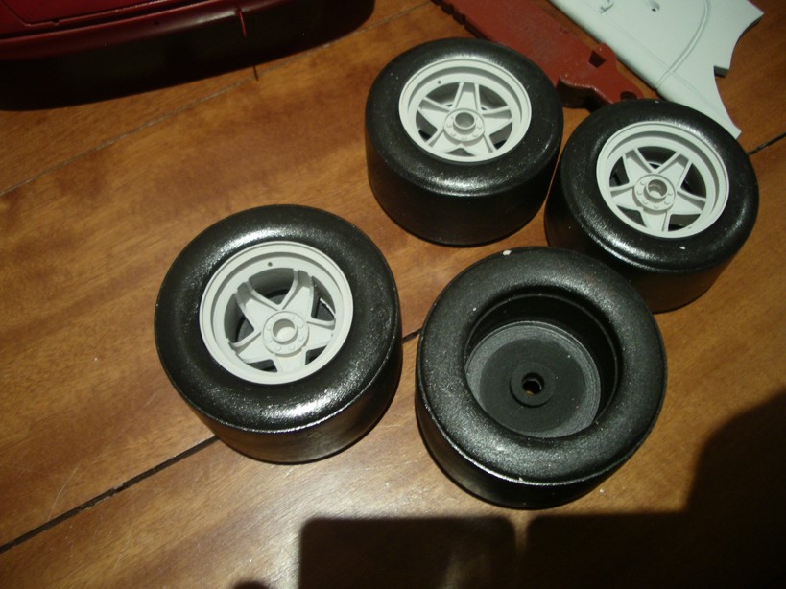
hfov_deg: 52.6
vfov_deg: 40.7
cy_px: 294
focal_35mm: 35
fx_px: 795
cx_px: 393
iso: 160
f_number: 2.6
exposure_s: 1/8
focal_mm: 5.8
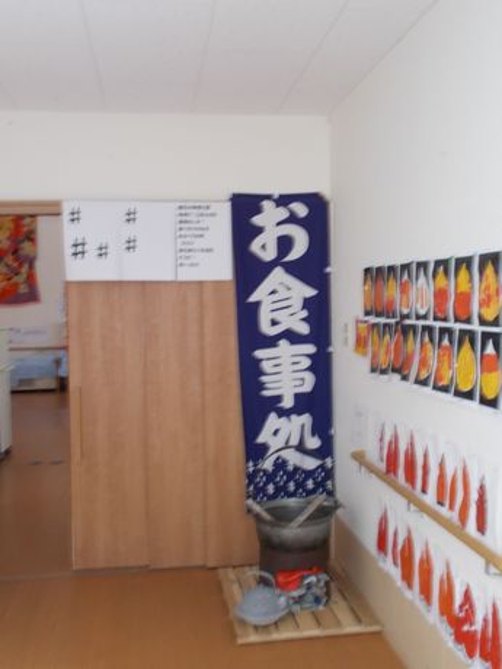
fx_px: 754
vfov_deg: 47.9
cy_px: 334
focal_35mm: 39
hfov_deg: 36.8
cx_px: 251
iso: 200
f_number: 3.9
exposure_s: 1/4
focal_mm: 6.9
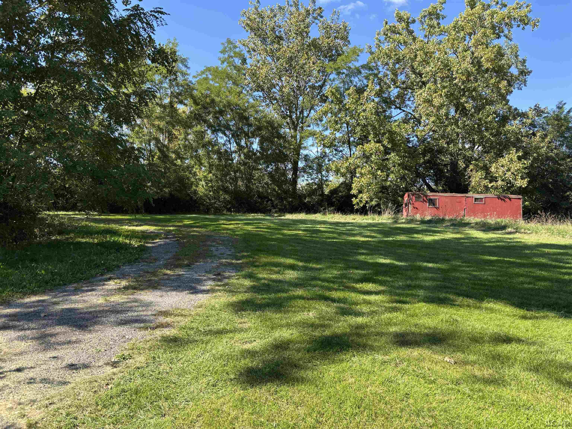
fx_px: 430
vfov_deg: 53.1
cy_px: 214
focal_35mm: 26
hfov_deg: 67.3
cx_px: 286
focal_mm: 5.96
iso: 50
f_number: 1.6
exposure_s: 1/799
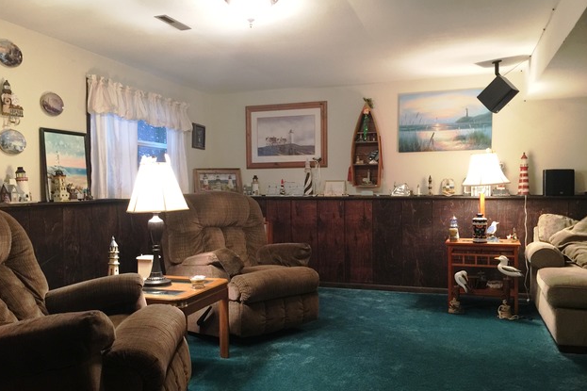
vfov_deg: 42.3
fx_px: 505
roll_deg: -0.6
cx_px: 288
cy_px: 210
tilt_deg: -2.4
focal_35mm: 31
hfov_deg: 60.3
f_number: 2.2
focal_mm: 4.15
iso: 125
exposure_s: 1/15
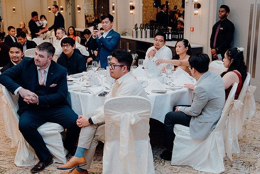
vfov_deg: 28.7
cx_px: 126
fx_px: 340
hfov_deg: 41.9
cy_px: 93
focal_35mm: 47
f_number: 3.5
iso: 3200
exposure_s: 1/160
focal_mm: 42
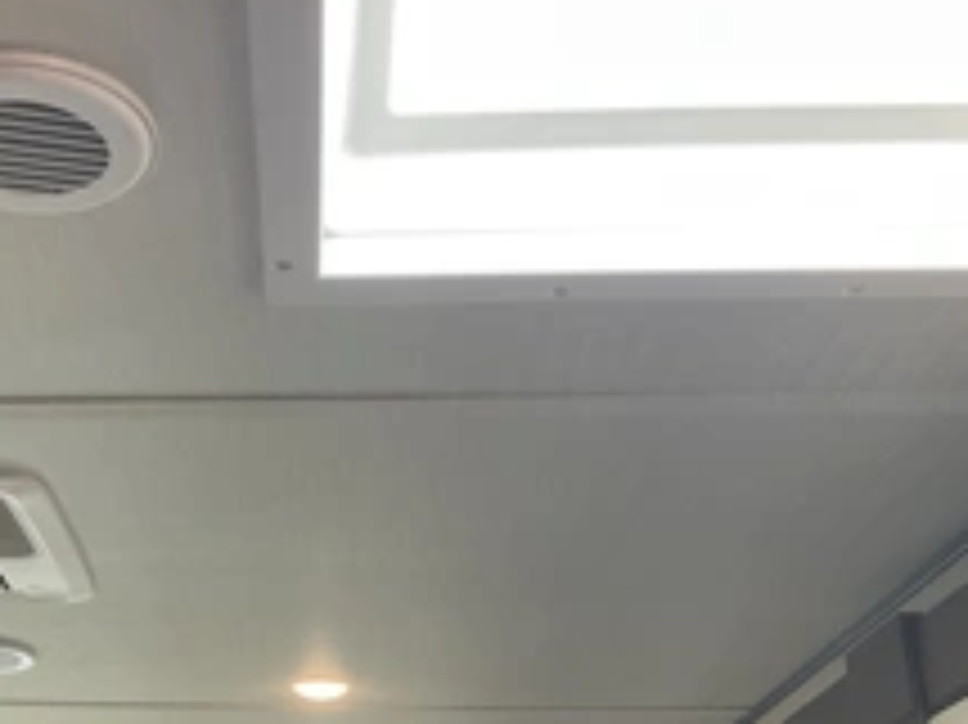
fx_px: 1509
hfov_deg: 34.2
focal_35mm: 54
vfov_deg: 26.8
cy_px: 504
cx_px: 158
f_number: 1.8
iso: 64
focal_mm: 3
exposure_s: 1/122
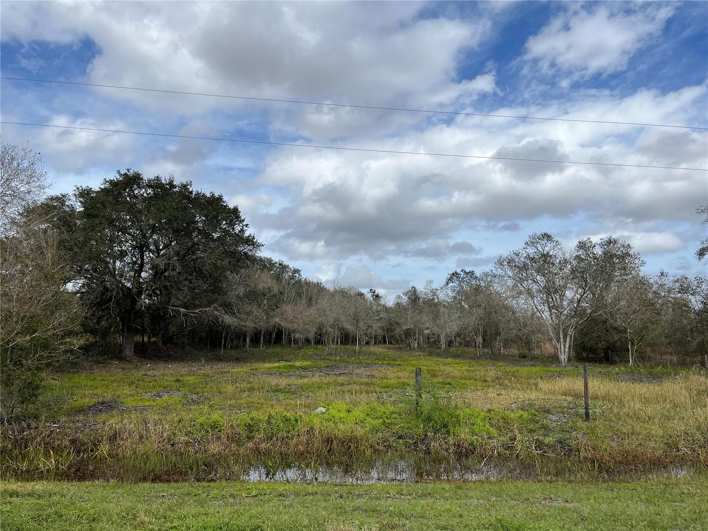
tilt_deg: +6.7
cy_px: 266
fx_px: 532
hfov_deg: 67.3
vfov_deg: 53.1
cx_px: 354
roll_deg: -0.7
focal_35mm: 26
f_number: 1.6
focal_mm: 5.1
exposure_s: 1/4854
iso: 50
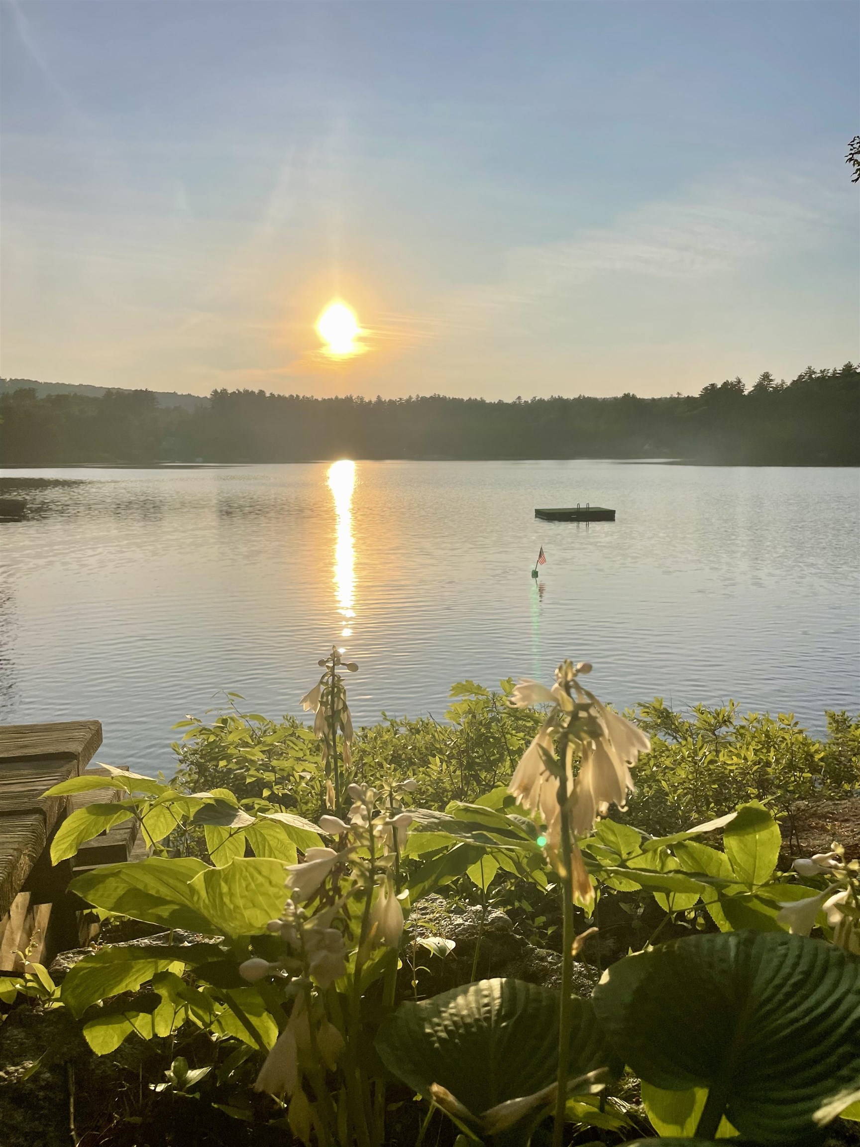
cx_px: 430
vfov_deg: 67.3
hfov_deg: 53.1
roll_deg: +2.1
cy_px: 574
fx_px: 861
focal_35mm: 26
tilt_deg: -8.6
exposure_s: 1/7813
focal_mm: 4.2
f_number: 1.6
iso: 32
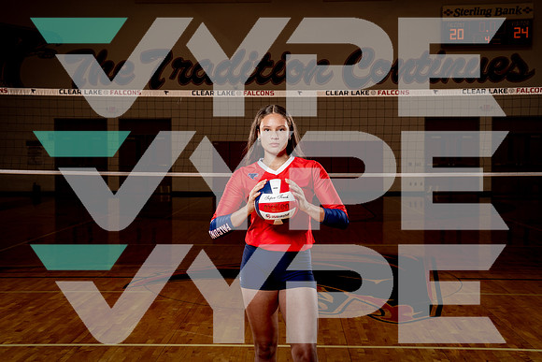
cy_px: 172
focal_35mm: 47
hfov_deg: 41.9
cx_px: 267
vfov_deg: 28.6
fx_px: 709
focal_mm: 43
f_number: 5.6
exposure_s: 1/250
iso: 125
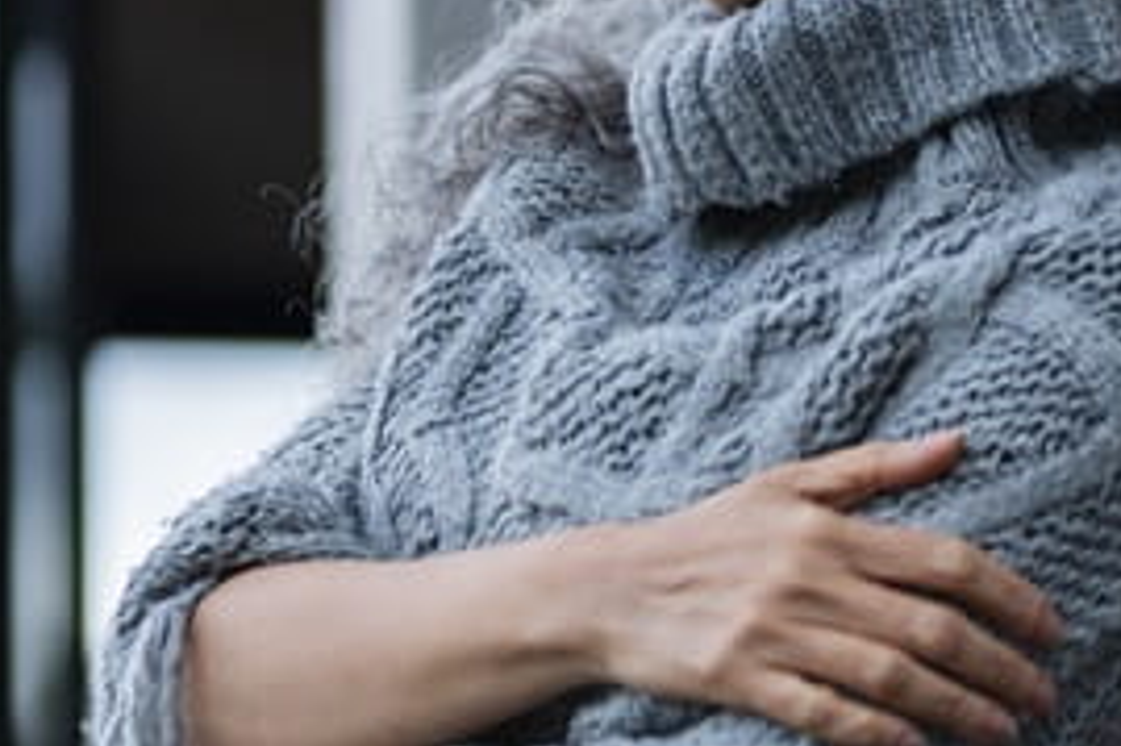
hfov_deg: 8.1
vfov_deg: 5.4
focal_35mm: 253
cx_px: 367
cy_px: 127
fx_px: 7873
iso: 100
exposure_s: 1/500
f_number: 1.8
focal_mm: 85
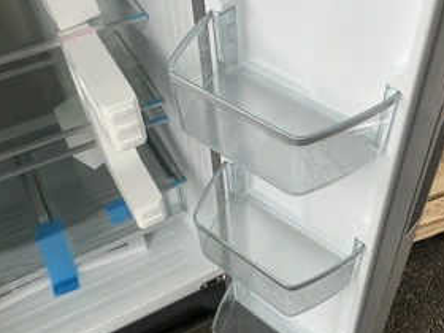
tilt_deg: -47.3
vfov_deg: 36.0
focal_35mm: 40
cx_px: 251
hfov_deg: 46.7
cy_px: 160
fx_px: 513
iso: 16
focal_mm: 3
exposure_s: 1/123
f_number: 1.8
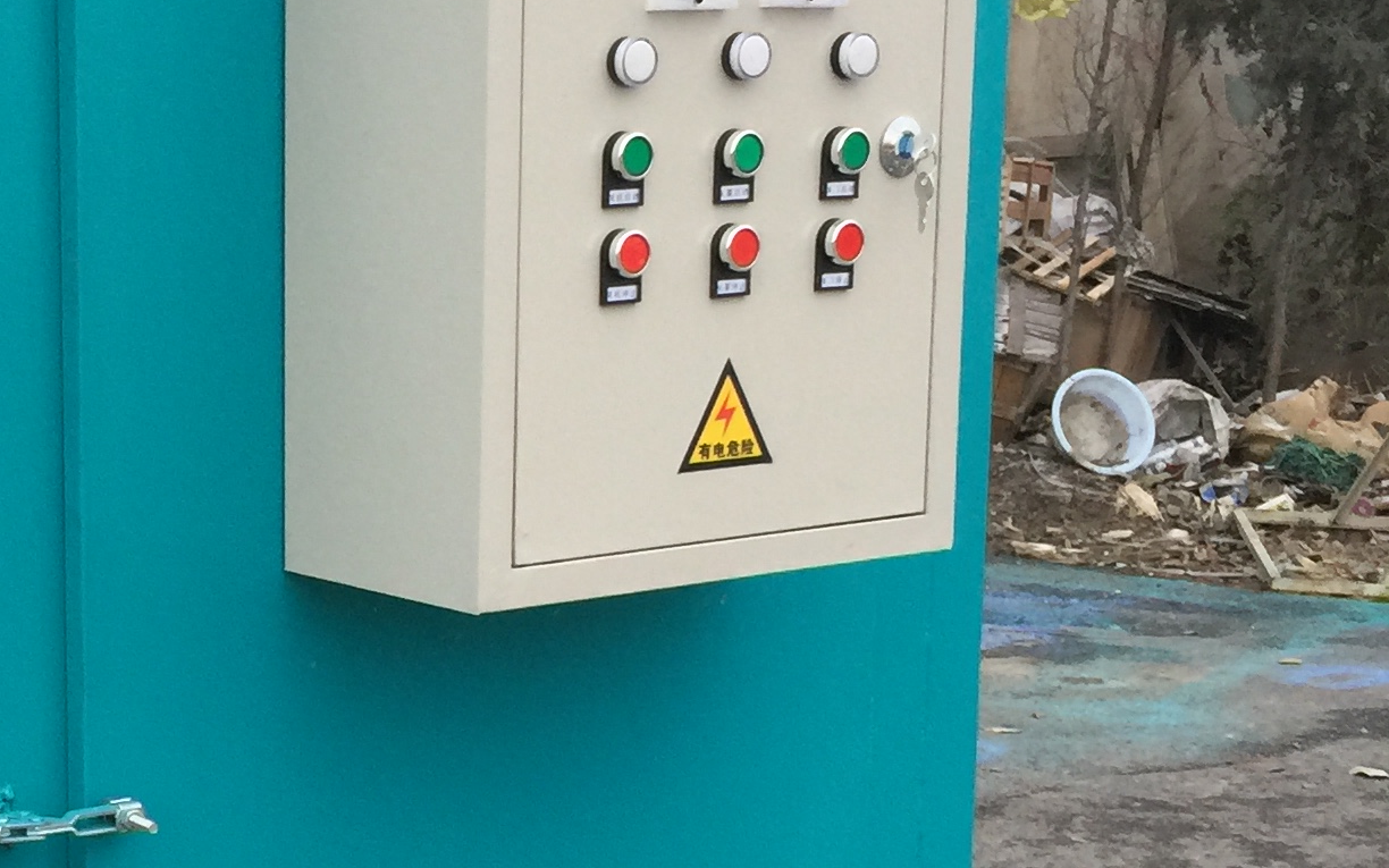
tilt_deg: -7.3
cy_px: 668
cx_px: 9
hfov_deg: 24.1
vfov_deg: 15.8
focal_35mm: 82
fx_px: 3104
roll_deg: -0.5
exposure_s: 1/33
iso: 50
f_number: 2.2
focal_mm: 4.15
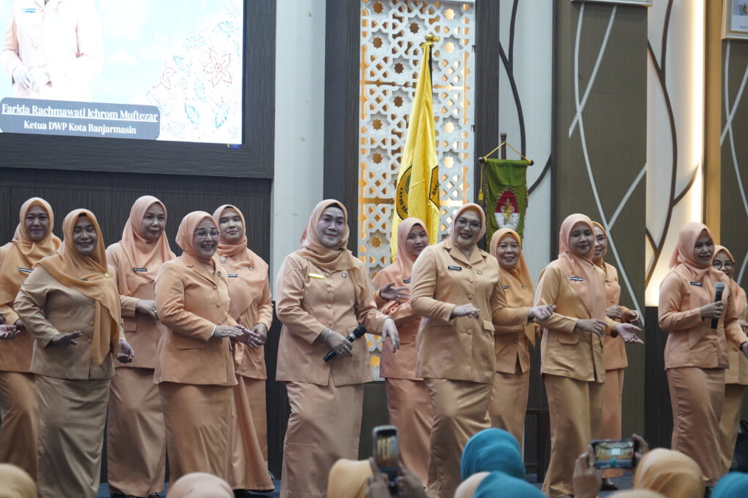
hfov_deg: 17.2
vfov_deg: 11.5
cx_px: 376
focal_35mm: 119
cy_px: 248
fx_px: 2472
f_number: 6.3
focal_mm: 118
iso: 5000
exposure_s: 1/100
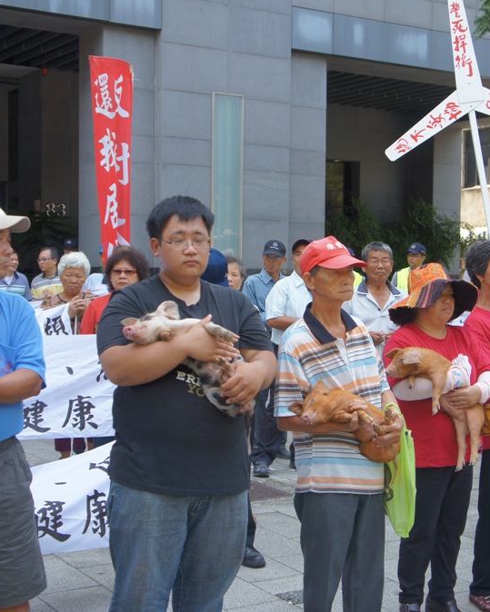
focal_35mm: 58
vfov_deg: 32.6
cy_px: 304
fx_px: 1046
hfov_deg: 26.3
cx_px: 301
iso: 200
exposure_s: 1/200
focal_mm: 27
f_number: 4
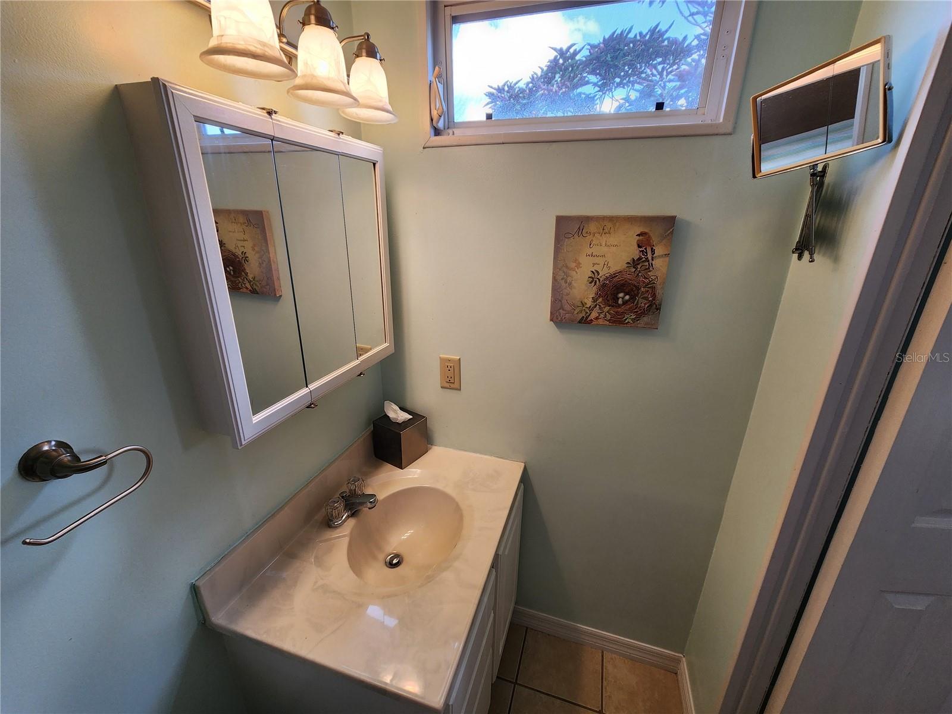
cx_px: 476
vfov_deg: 89.9
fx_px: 358
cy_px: 357
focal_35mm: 13
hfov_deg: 106.2
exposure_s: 1/60
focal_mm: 2.2
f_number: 2.2
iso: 125
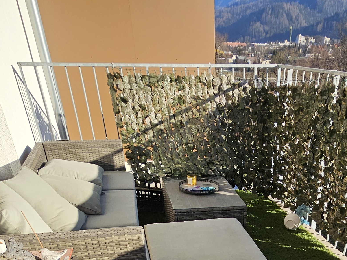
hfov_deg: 53.8
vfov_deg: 33.2
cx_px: 241
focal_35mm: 33
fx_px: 331
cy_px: 328
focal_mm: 2.2
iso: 50
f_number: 2.2
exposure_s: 1/1248
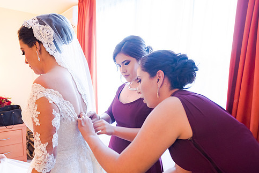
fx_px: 173
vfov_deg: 53.0
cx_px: 110
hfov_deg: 73.3
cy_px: 100
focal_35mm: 24
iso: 1600
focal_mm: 20
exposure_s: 1/60
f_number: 2.8
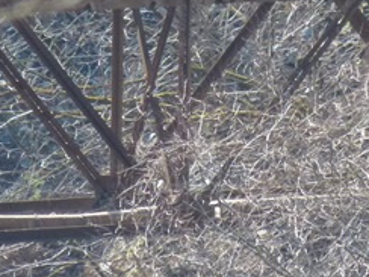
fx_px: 21234
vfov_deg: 0.7
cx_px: 163
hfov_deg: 1.0
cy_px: 36
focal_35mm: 1992
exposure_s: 1/125
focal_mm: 108
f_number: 5.2
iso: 160
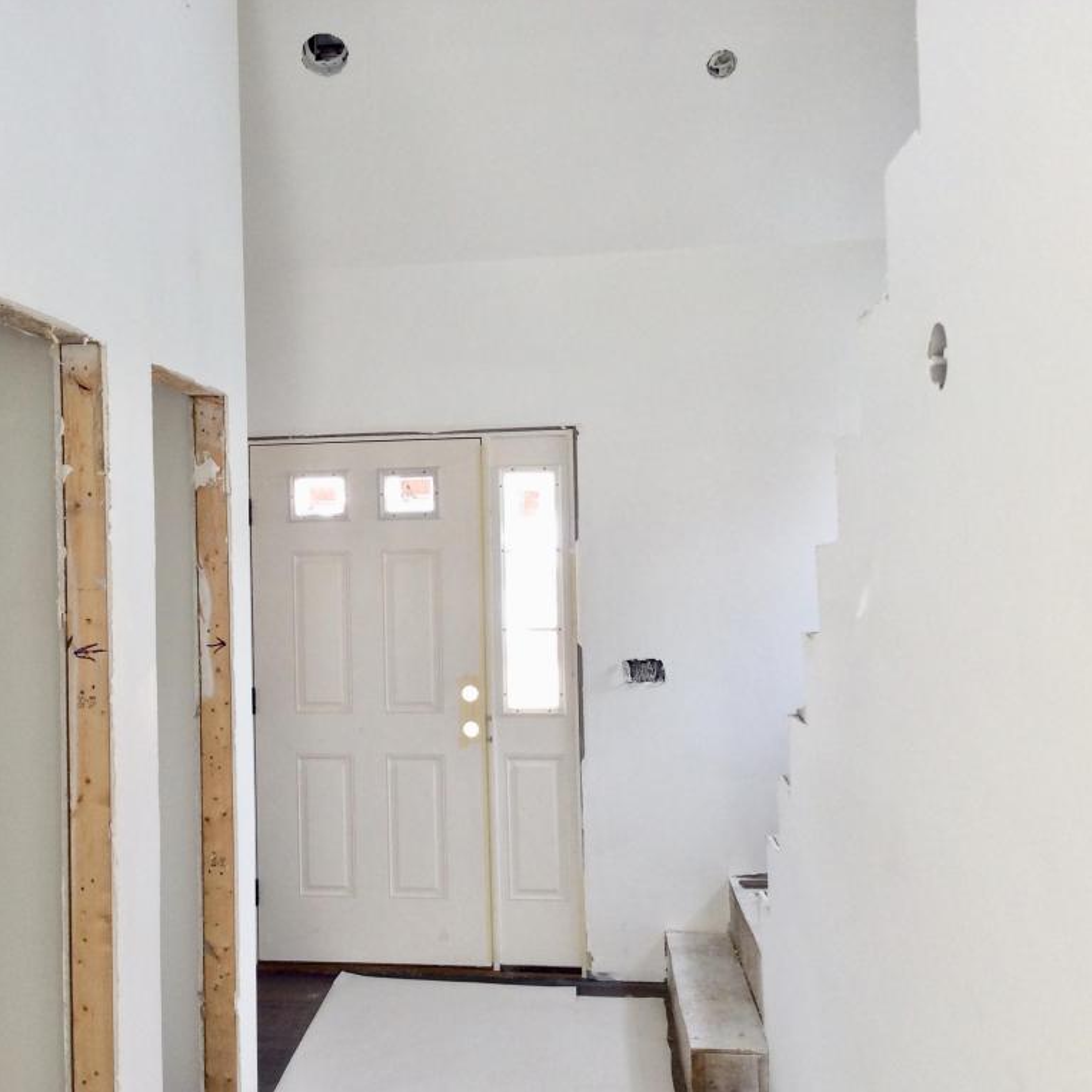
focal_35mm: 38
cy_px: 545
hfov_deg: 43.3
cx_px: 367
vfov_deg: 43.9
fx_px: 1356
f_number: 2.4
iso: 32
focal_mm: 3.3
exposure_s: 1/40
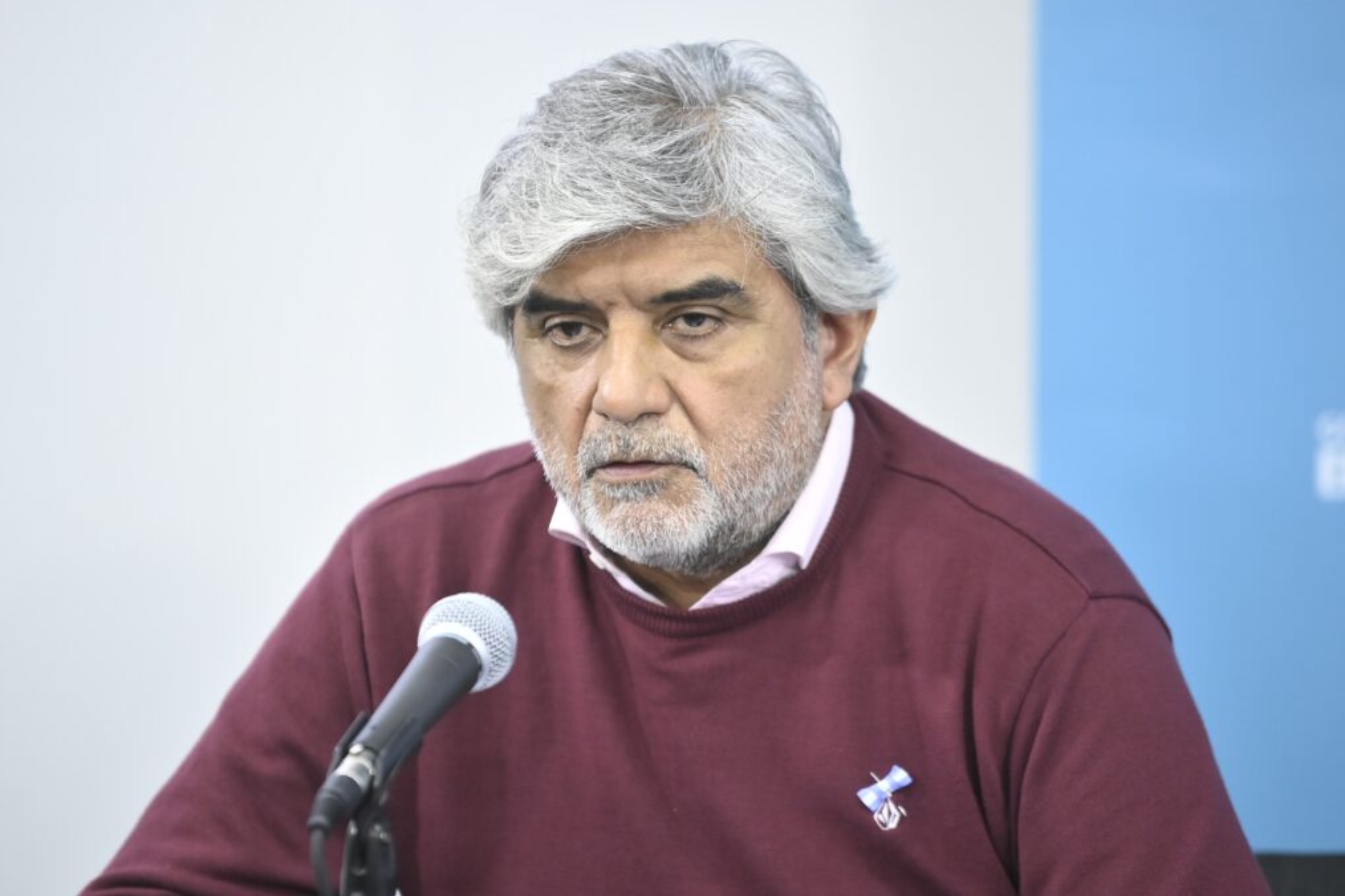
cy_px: 445
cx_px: 667
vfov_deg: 6.8
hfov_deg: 10.2
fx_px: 7546
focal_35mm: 202
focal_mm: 200
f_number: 3.2
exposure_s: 1/323
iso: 3200
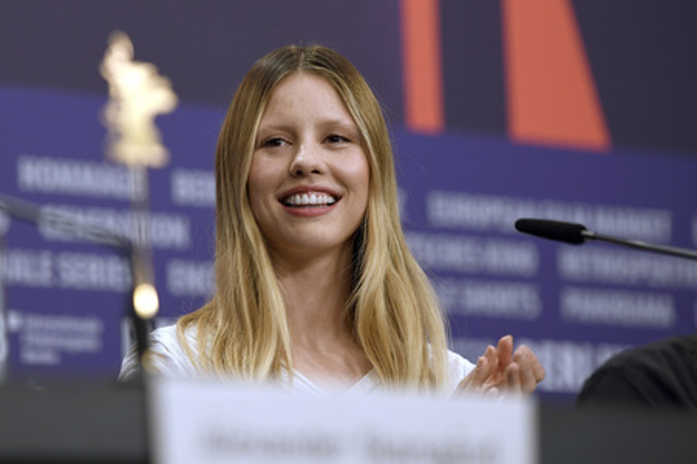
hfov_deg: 13.7
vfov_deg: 9.1
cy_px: 232
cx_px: 348
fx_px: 2902
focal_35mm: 150
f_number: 3.2
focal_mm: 150
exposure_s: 1/320
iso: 1000
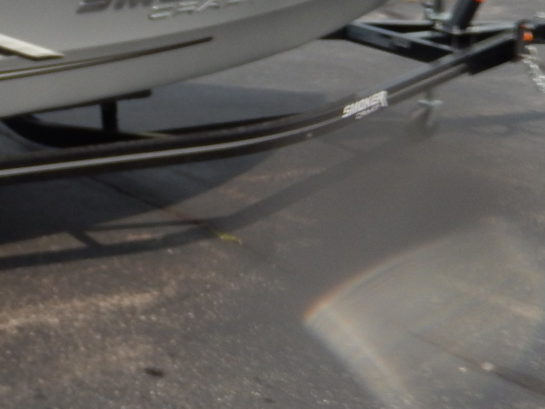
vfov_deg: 17.3
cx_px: -230
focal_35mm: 84
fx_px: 1323
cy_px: 26
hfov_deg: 20.5
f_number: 3.6
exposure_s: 1/1000
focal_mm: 5.1
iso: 125
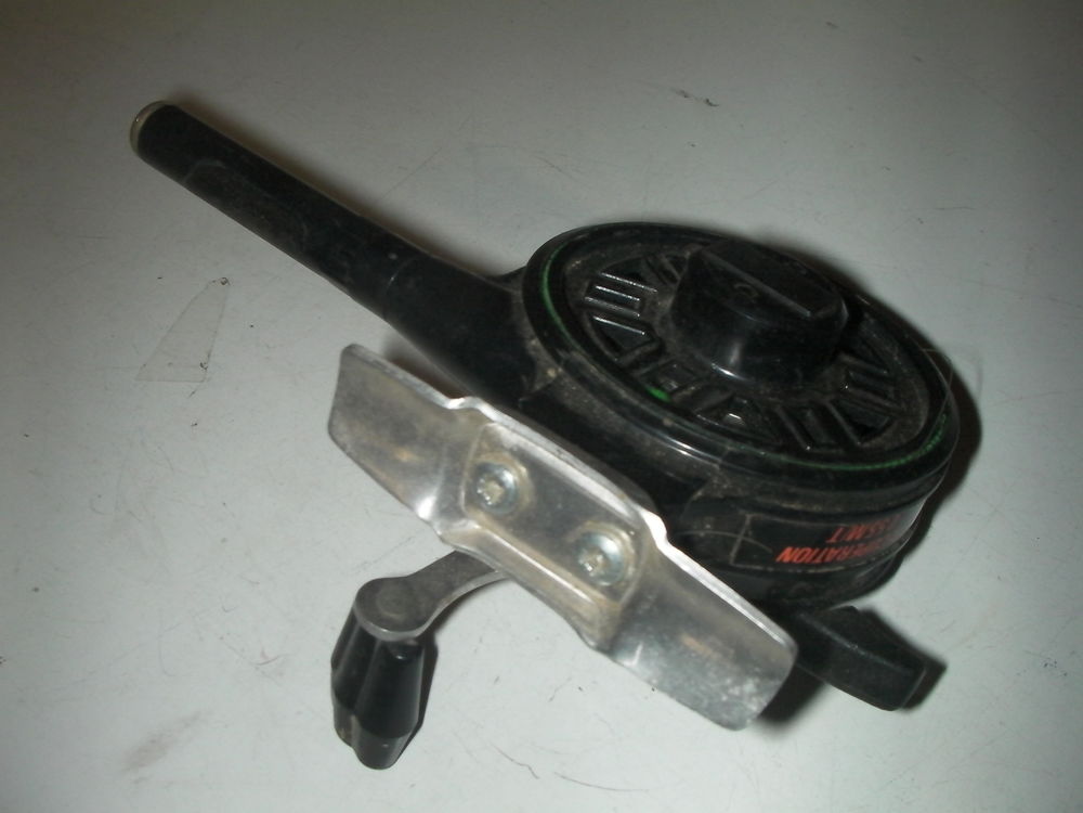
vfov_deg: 37.7
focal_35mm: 38
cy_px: 406
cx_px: 542
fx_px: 1189
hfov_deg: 49.0
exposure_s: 1/30
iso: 200
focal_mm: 6.3
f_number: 5.6
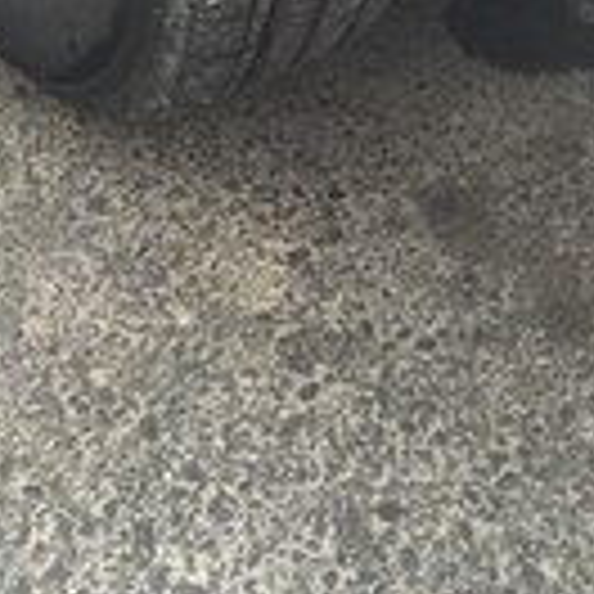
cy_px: -513
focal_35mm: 96
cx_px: 162
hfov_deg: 18.0
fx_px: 1864
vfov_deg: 15.3
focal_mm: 4.15
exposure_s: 1/33
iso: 32
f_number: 2.2
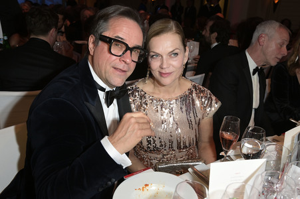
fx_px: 241
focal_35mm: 29
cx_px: 150
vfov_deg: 44.9
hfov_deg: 63.7
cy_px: 100
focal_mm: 29
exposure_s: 1/80
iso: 1000
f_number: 5.6
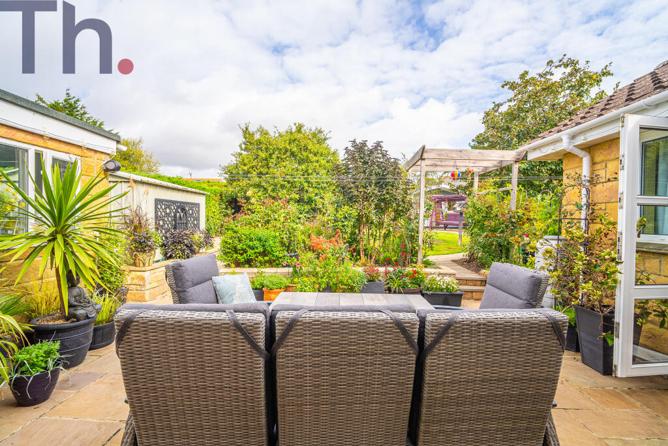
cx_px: 334
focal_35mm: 16
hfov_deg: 96.7
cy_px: 223
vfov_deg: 73.8
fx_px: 297
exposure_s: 1/125
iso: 80
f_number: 5.6
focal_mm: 16
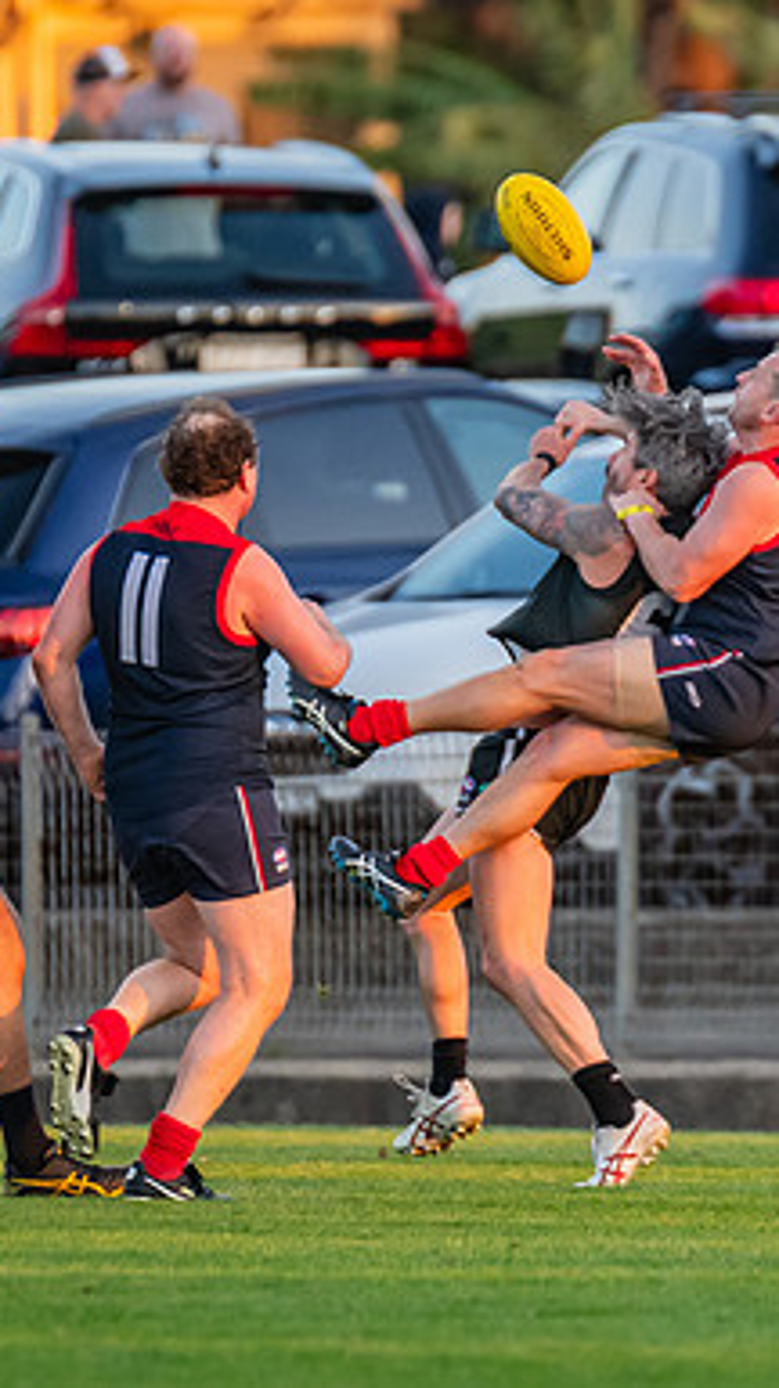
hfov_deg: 1.4
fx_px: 32968
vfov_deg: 2.4
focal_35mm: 896
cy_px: 662
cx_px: 589
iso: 1250
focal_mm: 300
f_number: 2.8
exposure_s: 1/1600
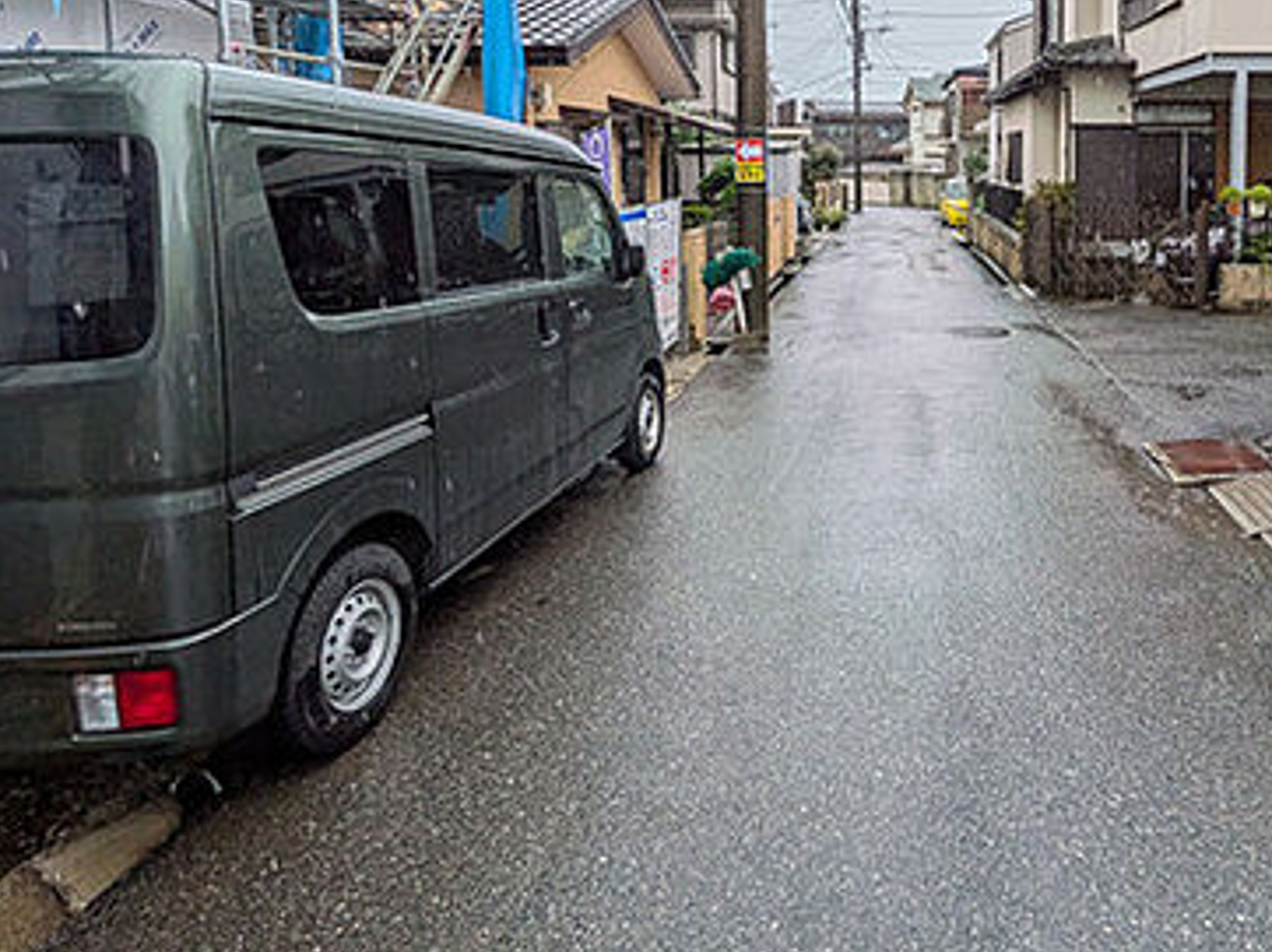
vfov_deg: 53.8
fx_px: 881
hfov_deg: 68.2
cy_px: 223
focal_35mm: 24
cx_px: 914
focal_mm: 1.83
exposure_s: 1/776
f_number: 2.2
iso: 51
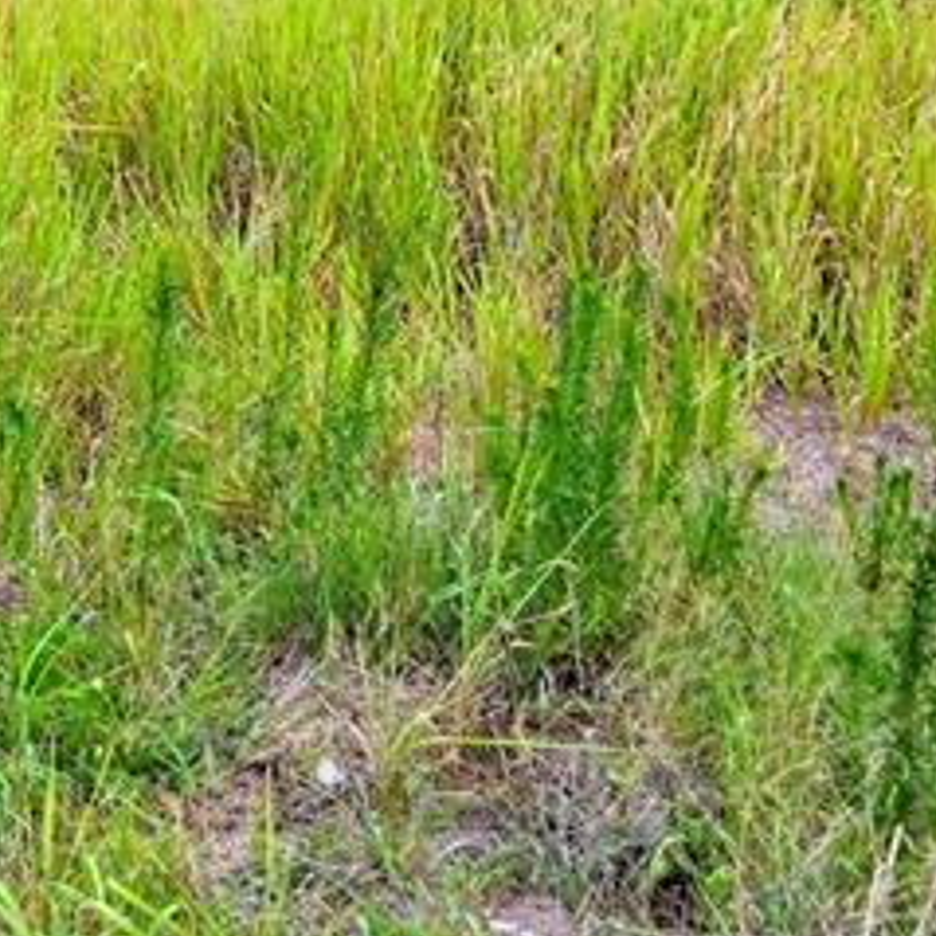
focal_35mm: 87
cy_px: -443
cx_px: -466
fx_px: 2661
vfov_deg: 17.9
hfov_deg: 17.8
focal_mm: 6.3
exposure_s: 1/180
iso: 80
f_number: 1.7
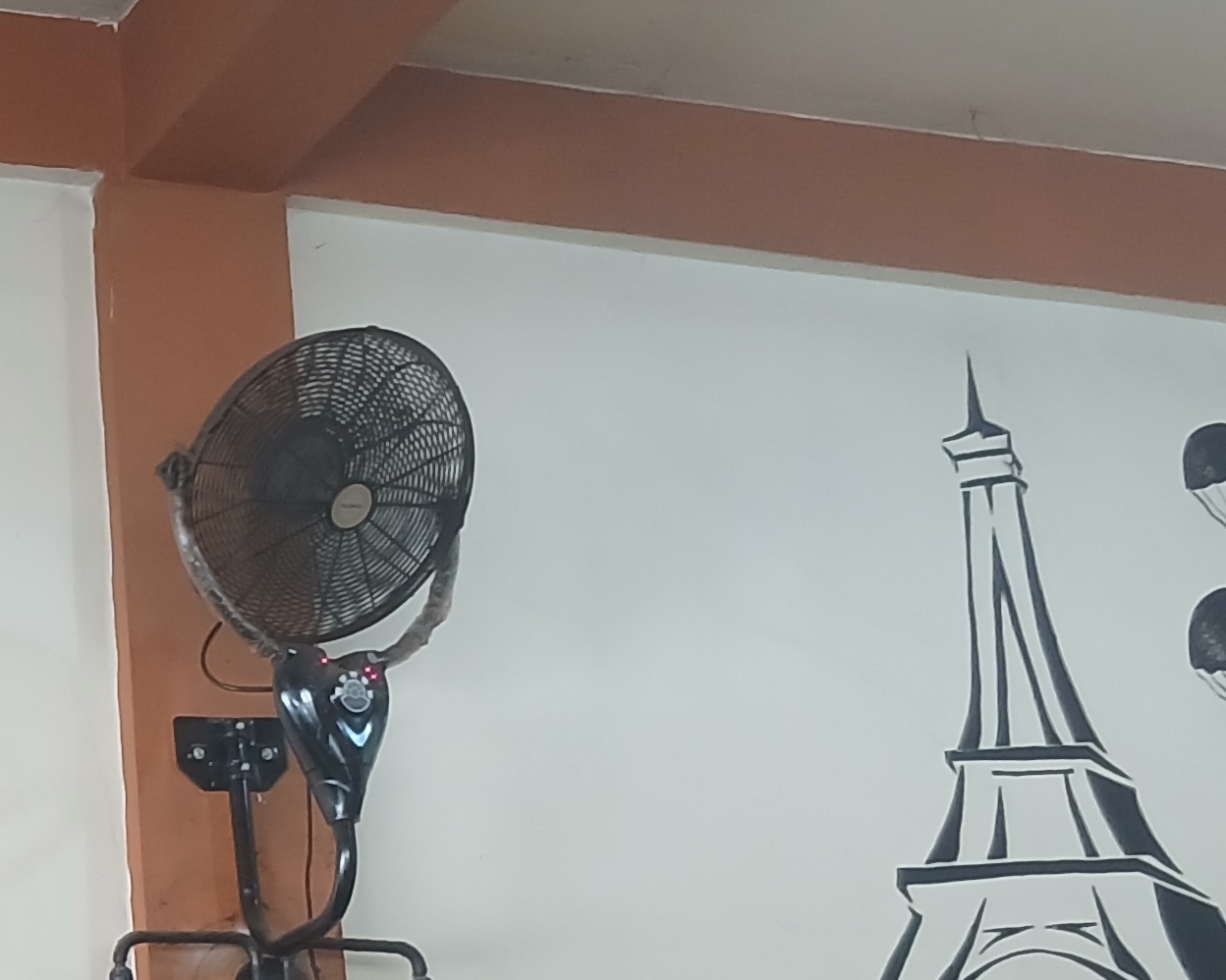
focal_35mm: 83
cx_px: -297
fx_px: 3011
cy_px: 969
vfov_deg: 18.1
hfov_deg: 21.2
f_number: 1.8
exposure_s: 1/50
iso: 250
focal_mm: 3.98
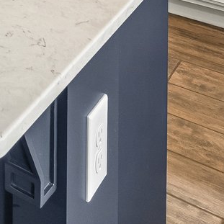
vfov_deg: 15.2
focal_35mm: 84
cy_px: -266
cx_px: -196
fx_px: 615
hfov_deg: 16.7
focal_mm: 10
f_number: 6.3
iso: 200
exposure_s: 1/50
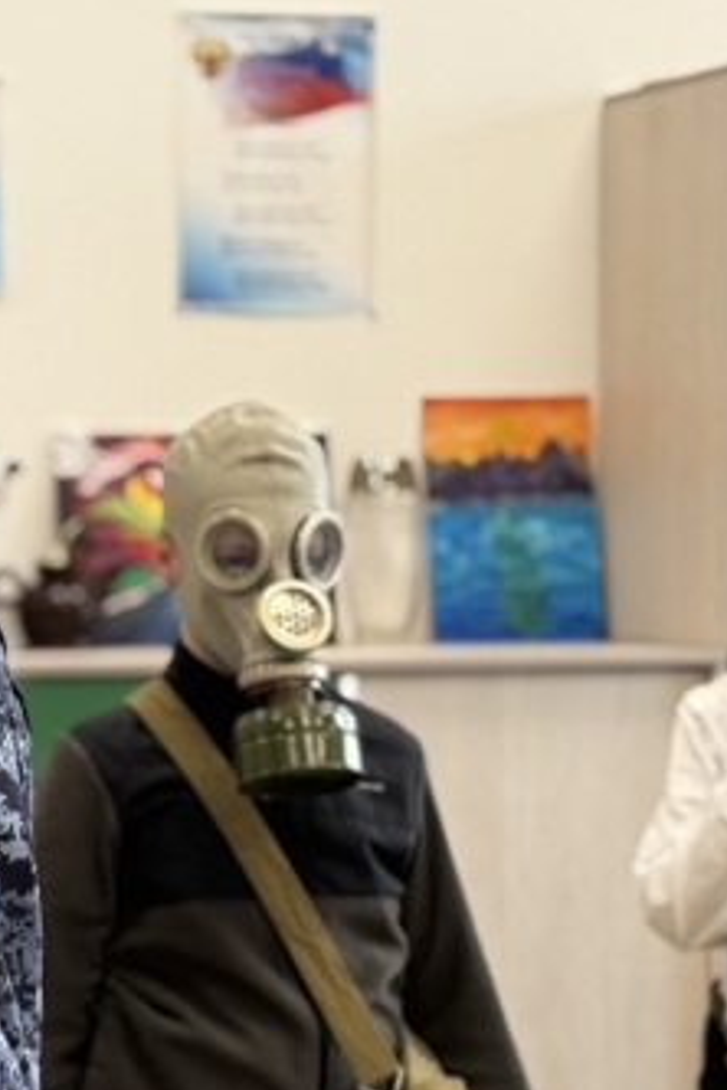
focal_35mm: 100
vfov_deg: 20.3
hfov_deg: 13.4
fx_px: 3029
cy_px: 750
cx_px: -54
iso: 100
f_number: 1.78
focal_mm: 6.76
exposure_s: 1/242
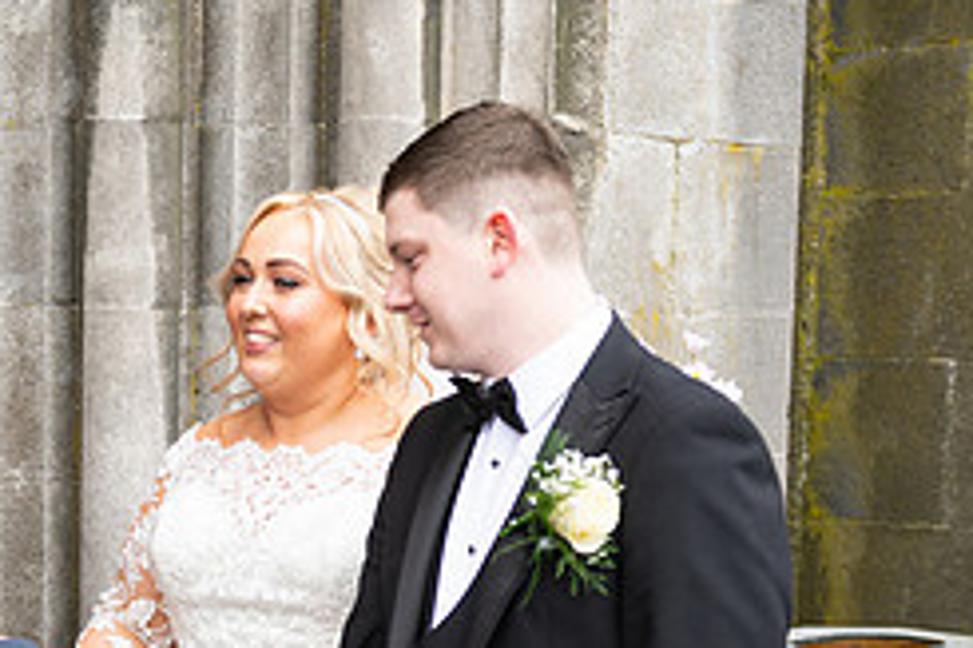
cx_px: 127
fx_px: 2242
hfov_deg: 23.9
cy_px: 574
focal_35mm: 83
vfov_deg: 16.2
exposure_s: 1/160
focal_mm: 35
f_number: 3.5
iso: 125
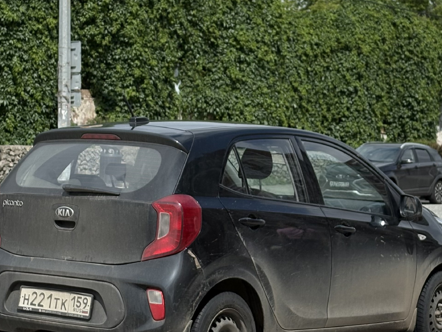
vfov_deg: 21.9
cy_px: 208
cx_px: 217
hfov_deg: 29.0
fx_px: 856
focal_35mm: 67
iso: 25
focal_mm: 5.96
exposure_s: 1/6369
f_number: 1.6
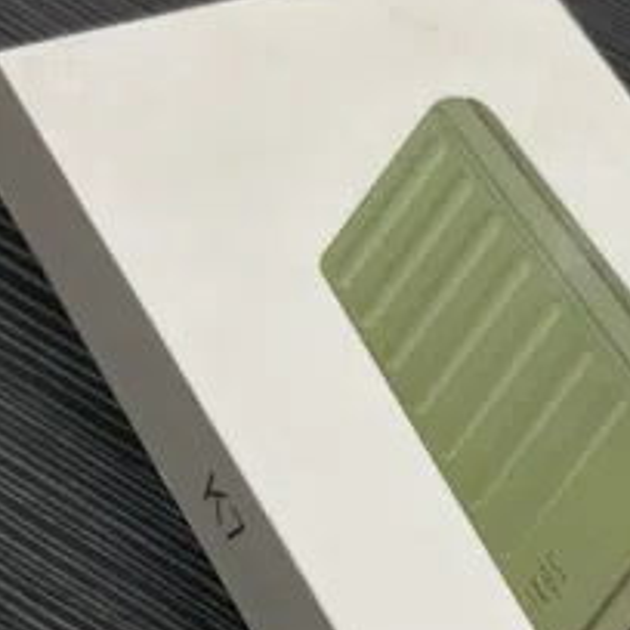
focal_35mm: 90
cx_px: 457
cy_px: 500
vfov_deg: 19.1
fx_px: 1853
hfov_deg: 19.2
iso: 125
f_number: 1.6
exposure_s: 1/50
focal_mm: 5.96
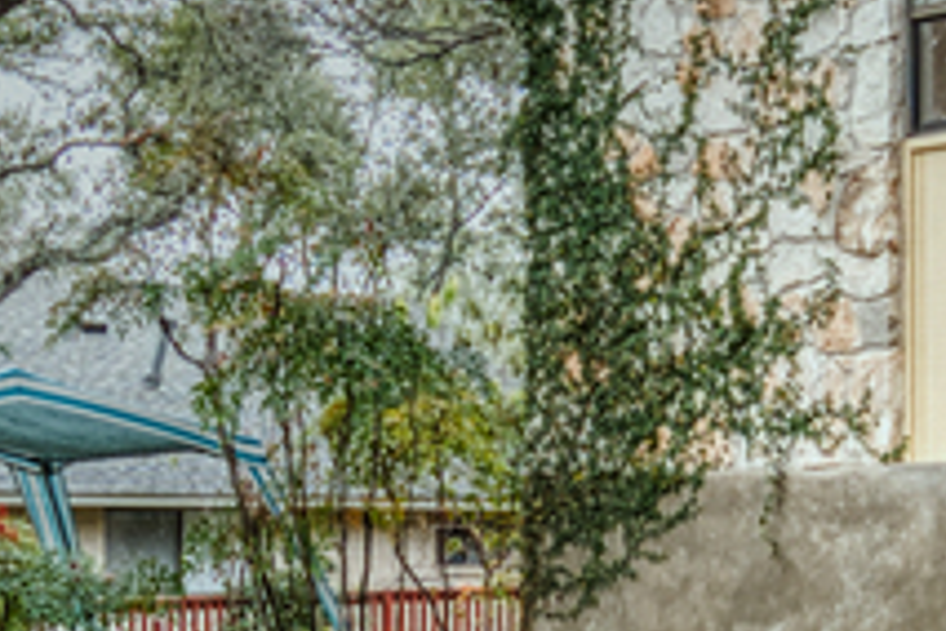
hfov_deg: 17.9
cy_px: 453
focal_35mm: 114
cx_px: 657
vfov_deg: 12.0
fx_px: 2995
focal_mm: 15
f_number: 9
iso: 100
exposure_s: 1/13
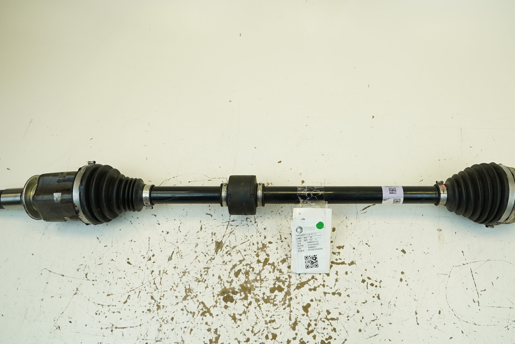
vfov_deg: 45.0
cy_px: 170
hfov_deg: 63.5
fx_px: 415
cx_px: 285
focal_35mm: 29
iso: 100
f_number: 2.8
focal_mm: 16
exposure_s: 1/160
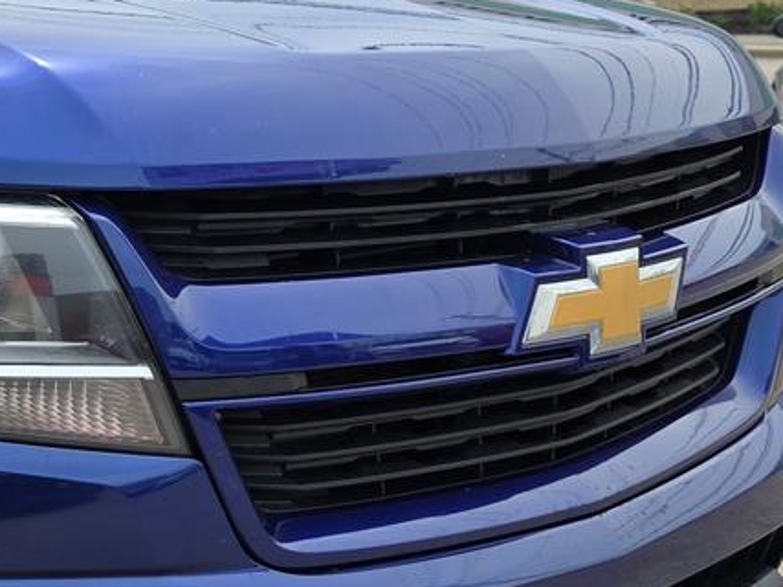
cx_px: -156
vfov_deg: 21.2
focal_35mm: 69
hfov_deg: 25.3
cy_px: 415
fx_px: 1560
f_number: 1.7
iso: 80
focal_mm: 6.3
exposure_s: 1/3737
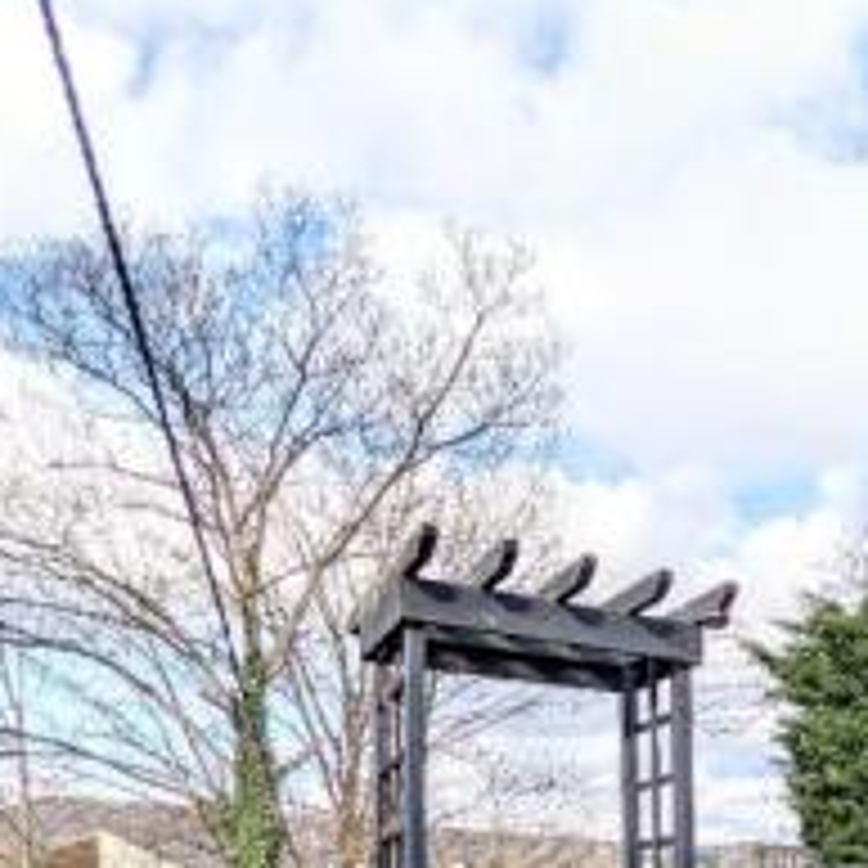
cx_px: 553
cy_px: 893
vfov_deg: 43.0
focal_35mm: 32
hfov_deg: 50.5
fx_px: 908
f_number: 1.7
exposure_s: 1/1883
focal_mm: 2.02
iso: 53
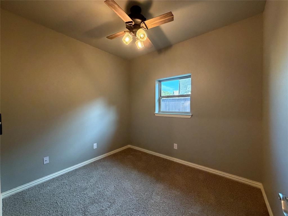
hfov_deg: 102.1
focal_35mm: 14
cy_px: 108
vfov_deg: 85.7
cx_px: 144
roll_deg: +0.8
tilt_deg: -1.5
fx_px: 116
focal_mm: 2.22
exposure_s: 1/60
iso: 500
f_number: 2.2
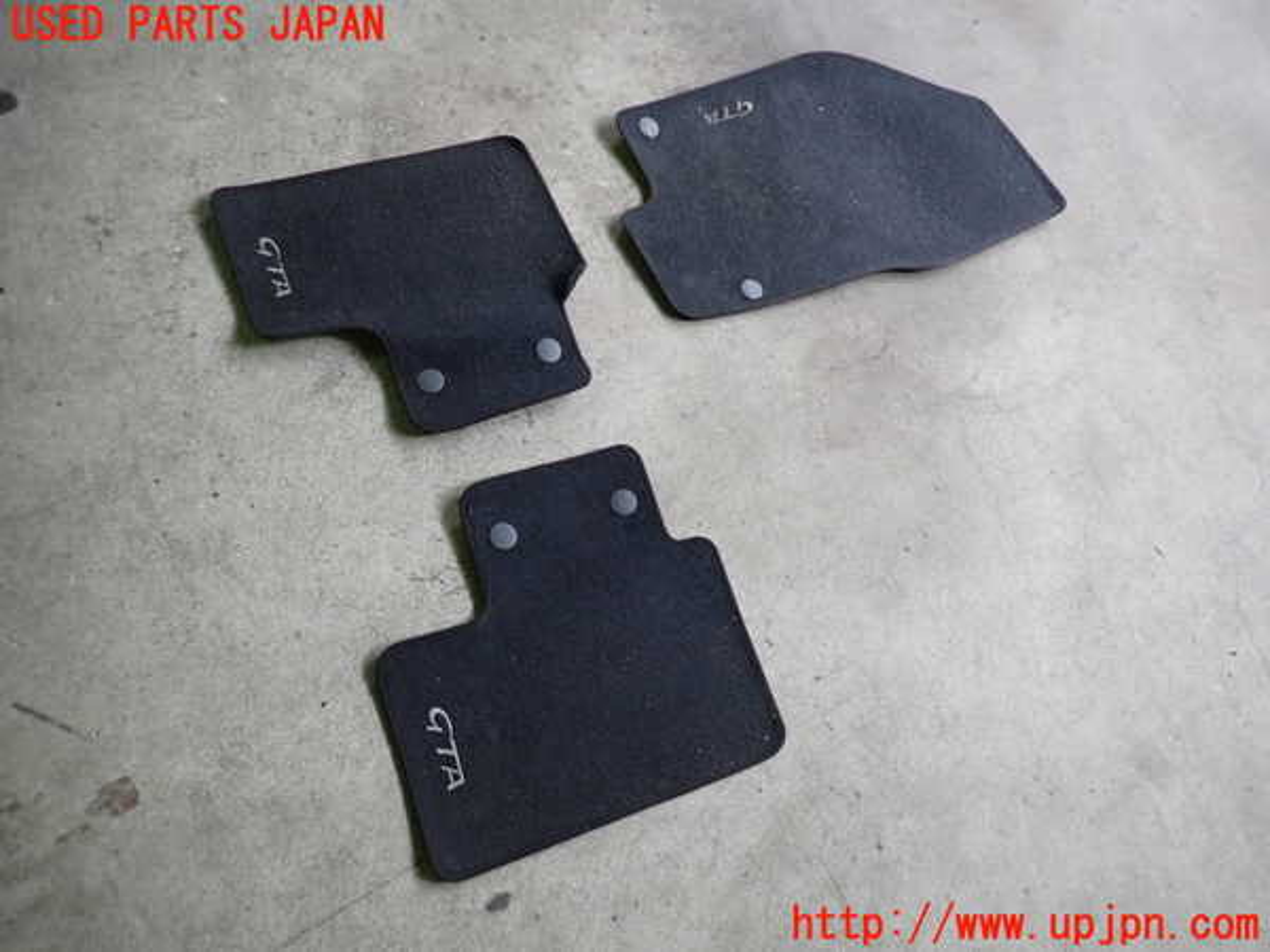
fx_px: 917
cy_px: 476
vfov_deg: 54.9
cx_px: 635
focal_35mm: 25
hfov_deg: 69.4
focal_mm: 4.5
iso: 200
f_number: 2
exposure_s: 1/80
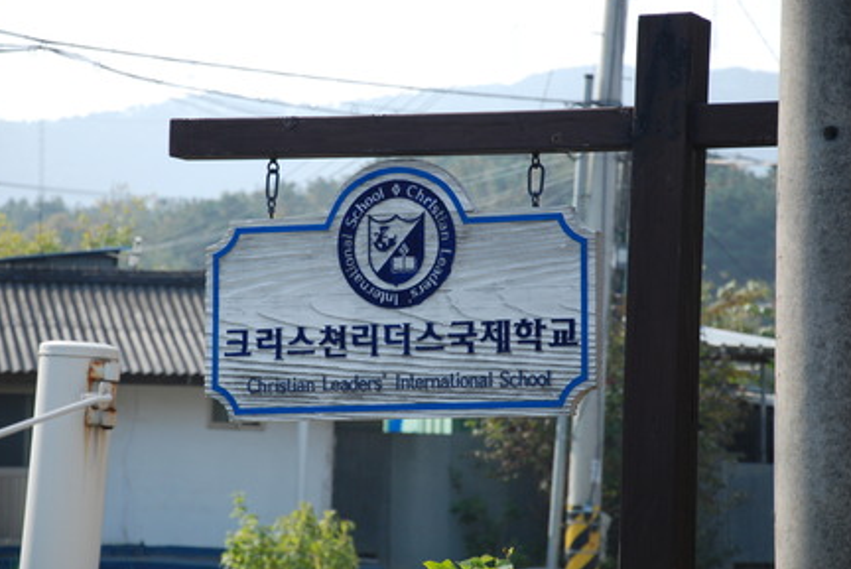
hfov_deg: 13.4
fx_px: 3620
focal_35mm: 153
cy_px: 286
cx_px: 418
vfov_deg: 9.0
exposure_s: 1/640
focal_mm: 98
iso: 400
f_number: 6.3
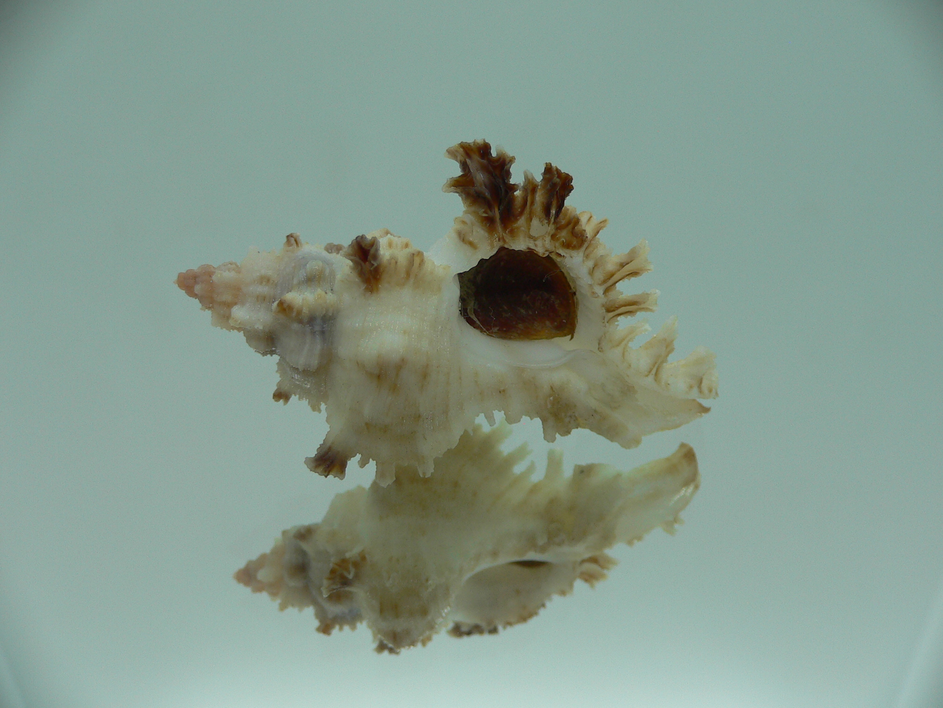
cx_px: 472
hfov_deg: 52.6
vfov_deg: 40.7
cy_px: 354
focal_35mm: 35
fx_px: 953
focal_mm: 4.6
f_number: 2.8
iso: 80
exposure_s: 1/60
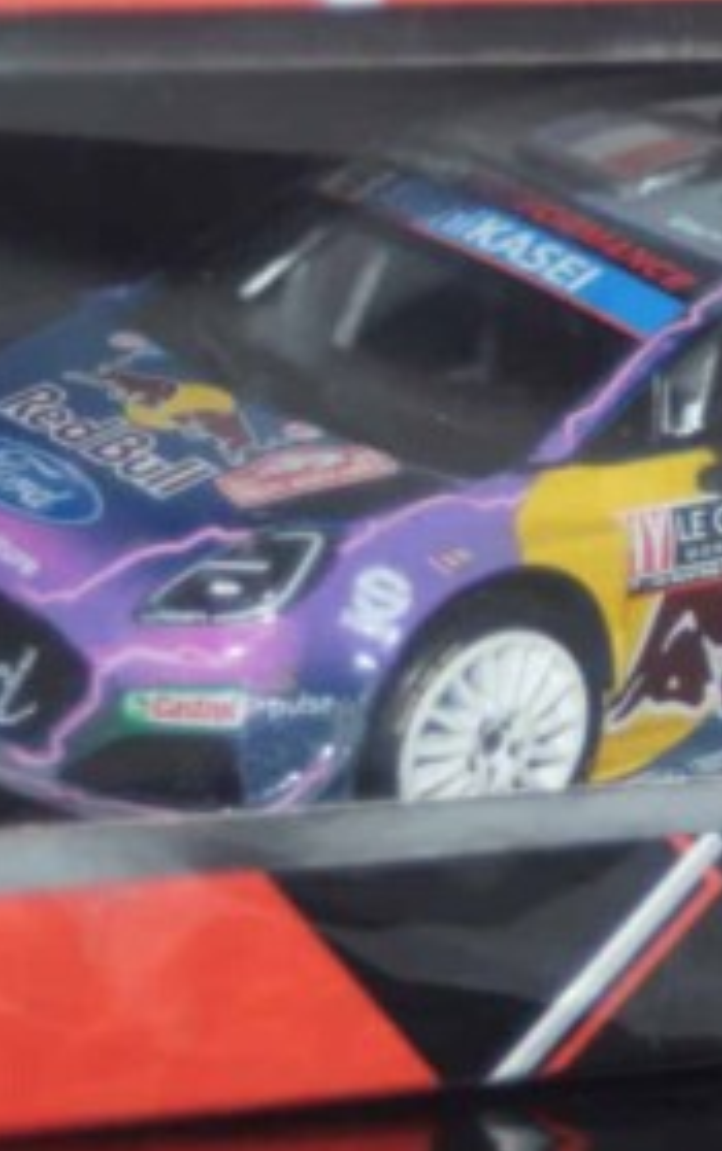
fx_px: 6186
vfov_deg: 10.6
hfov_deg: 6.7
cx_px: 743
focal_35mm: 197
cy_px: 437
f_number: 5.6
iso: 320
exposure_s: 1/80
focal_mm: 60
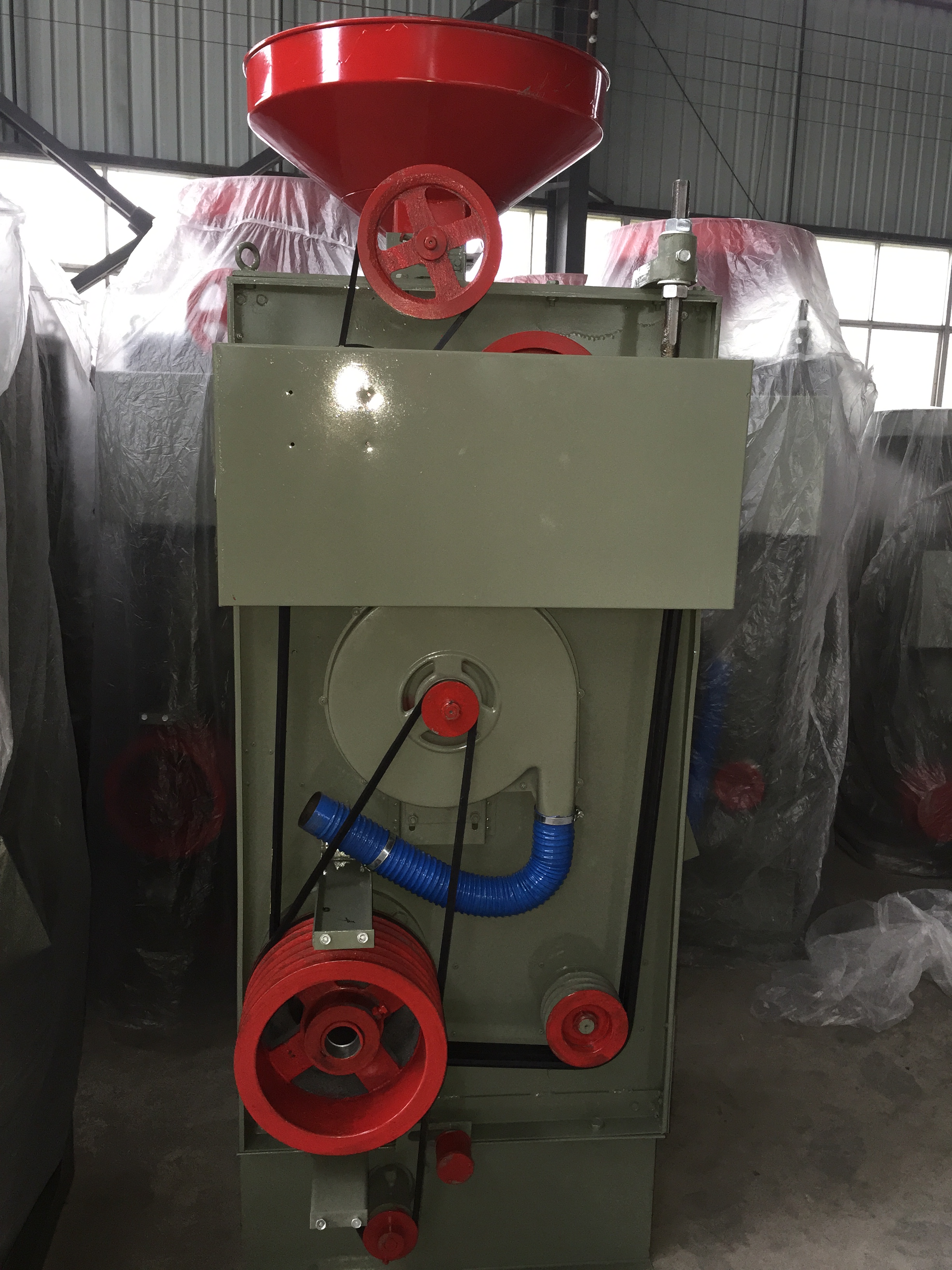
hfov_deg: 48.2
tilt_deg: -8.8
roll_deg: -1.9
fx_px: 1063
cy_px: 635
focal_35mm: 29
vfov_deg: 61.7
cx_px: 476
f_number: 2.2
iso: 160
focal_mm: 4.15
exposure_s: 1/24
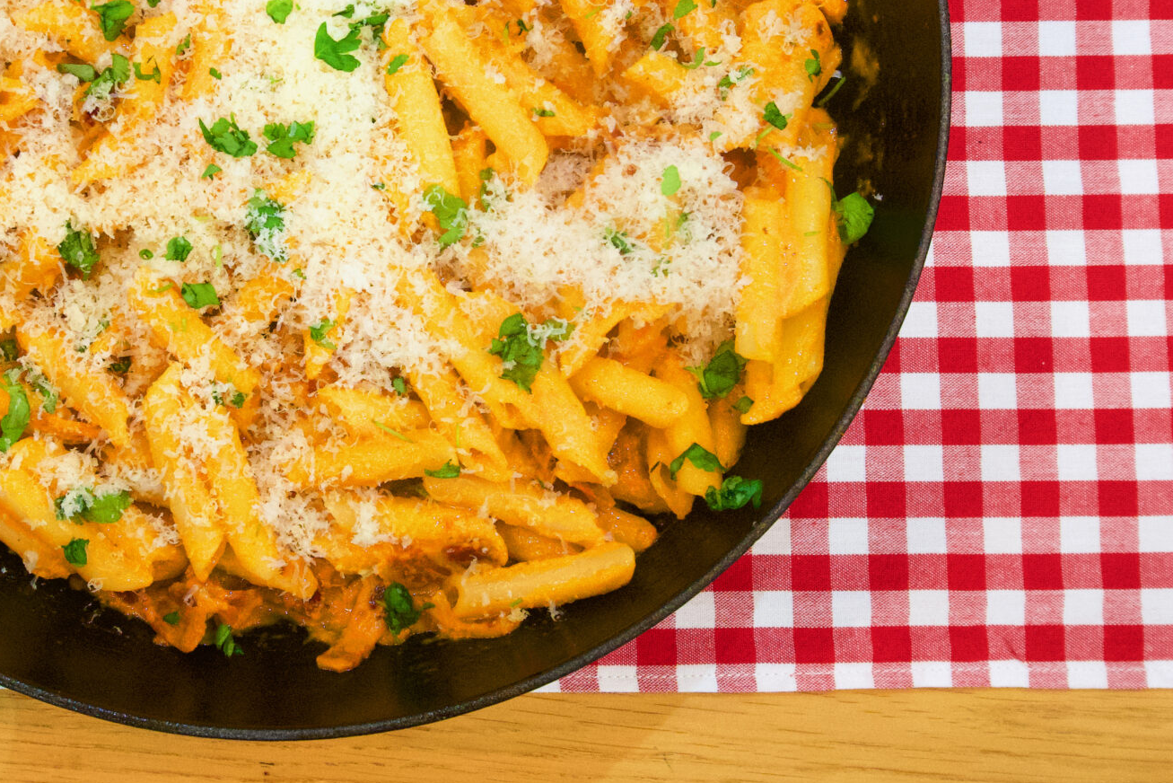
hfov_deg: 39.4
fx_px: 1532
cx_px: 153
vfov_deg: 27.7
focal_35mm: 47
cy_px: 96
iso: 1600
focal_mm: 16
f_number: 6.3
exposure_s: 1/30
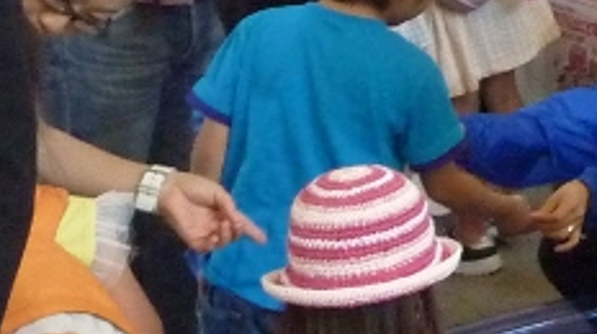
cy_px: -46
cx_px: 1063
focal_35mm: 130
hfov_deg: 14.6
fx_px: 2056
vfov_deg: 9.2
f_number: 3.3
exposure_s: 1/125
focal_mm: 4.4
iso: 500
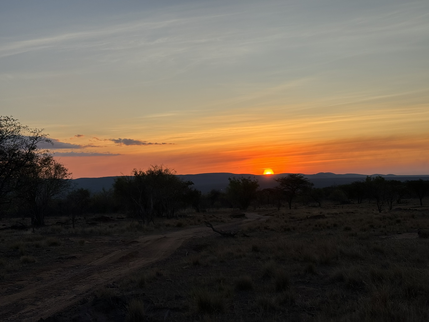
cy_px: 161
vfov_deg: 30.3
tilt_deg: +1.8
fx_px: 595
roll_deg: +1.6
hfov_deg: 39.7
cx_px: 214
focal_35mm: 48
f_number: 1.78
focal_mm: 6.86
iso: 64
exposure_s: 1/1818
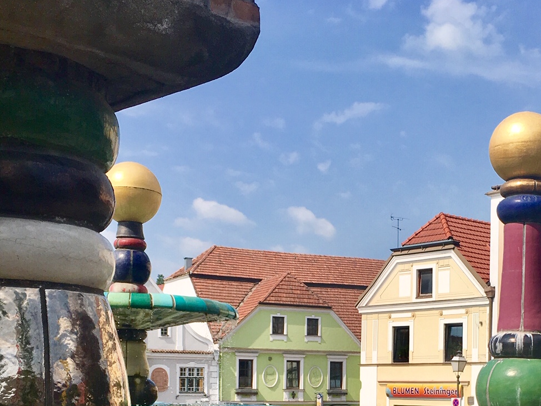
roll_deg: -0.3
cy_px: 392
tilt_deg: -0.2
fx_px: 938
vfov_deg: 23.5
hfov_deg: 31.7
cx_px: 395
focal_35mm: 60
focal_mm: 4.15
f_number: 2.2
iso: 25
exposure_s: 1/2137
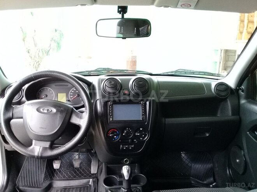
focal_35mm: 31
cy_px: 96
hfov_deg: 58.4
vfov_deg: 45.4
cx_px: 128
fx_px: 230
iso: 160
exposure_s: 1/33
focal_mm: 3.3
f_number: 2.2
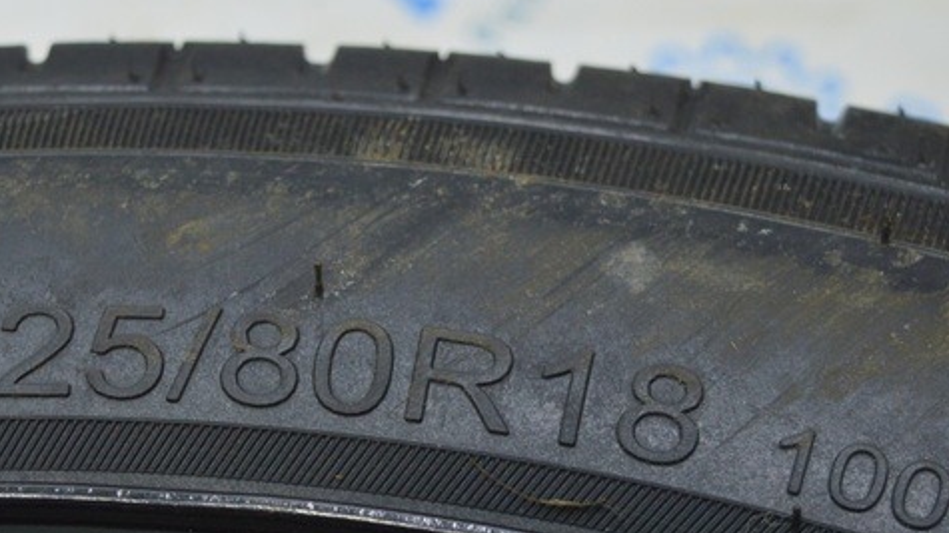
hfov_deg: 21.5
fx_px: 2469
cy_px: 424
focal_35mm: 98
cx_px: 184
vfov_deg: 12.3
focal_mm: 29
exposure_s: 1/40
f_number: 4.2
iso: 400
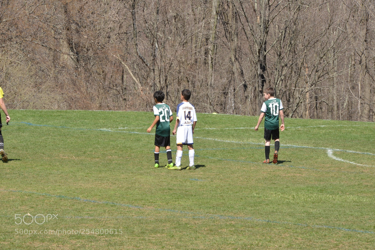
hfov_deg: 10.3
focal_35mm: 200
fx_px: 2083
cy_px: 125
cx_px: 188
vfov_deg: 6.9
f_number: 22
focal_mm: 200
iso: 450
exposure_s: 1/80
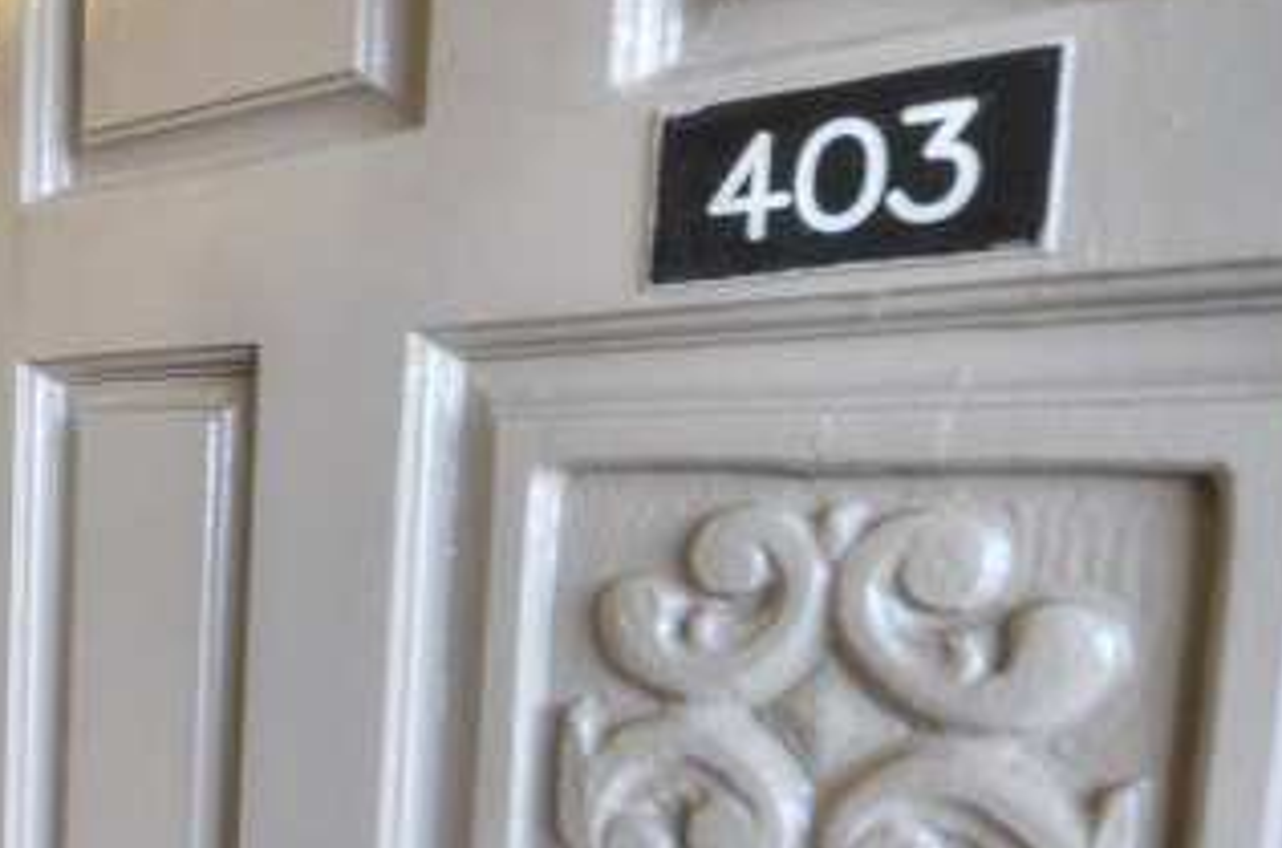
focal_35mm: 38
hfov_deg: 42.9
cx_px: -28
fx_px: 1350
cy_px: 659
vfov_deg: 34.0
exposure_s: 1/20
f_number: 4
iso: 200
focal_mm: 10
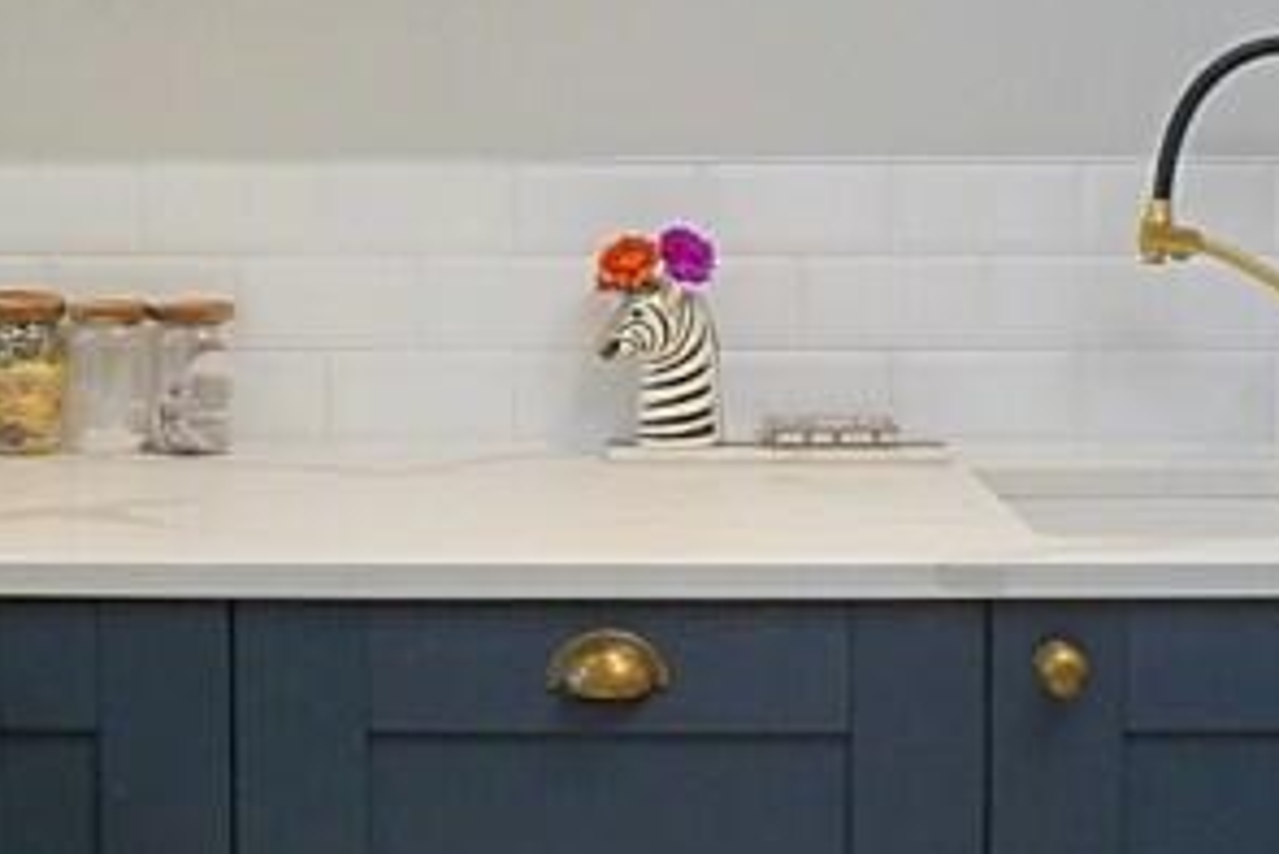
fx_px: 1848
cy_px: 273
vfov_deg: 25.9
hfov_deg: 38.2
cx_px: 685
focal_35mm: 52
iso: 640
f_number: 18
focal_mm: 10
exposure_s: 1/8
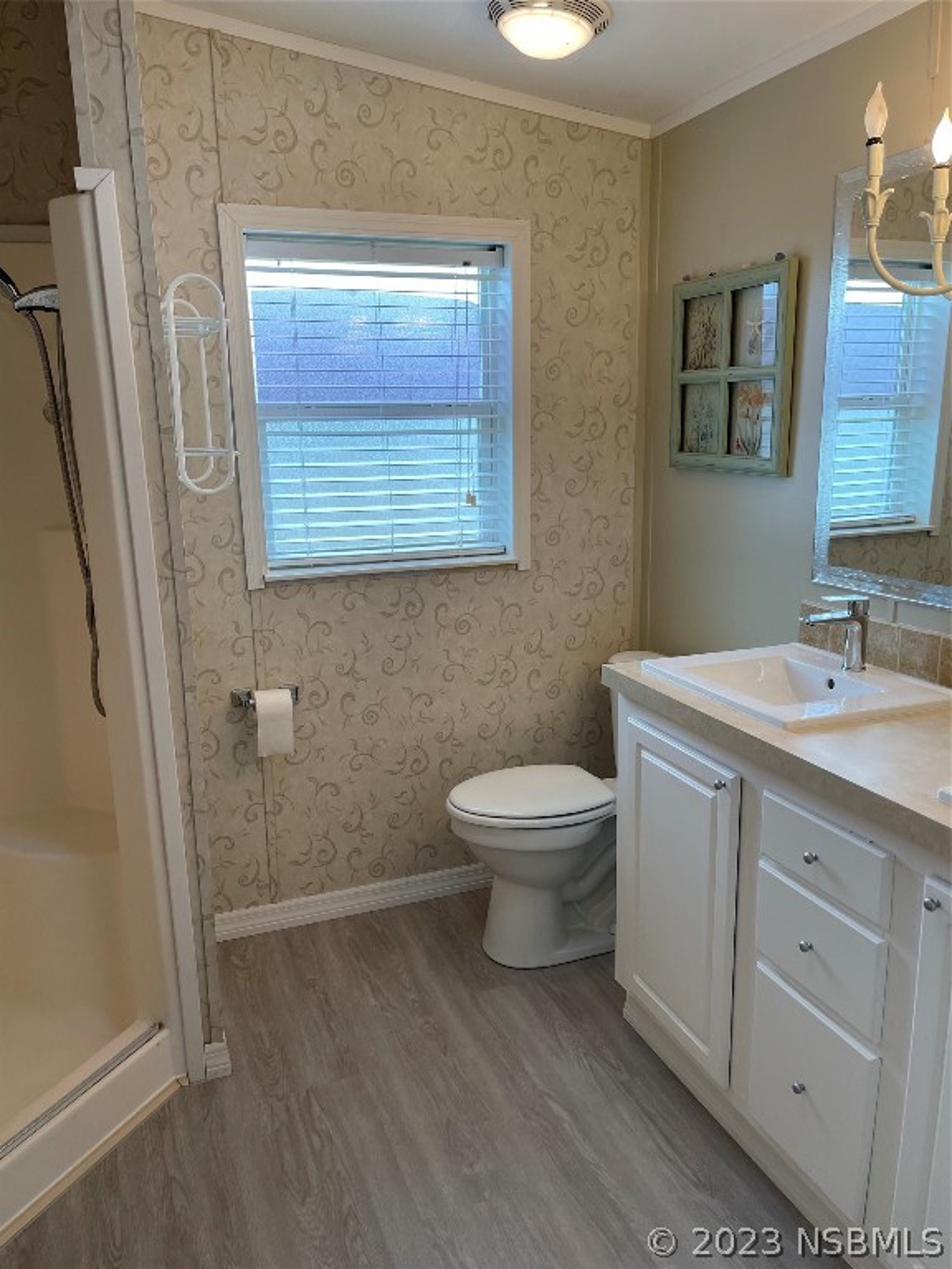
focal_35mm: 26
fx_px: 953
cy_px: 634
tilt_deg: -12.9
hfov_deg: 53.1
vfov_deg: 67.3
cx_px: 476
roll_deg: +0.6
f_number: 1.6
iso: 64
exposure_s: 1/120
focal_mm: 5.1
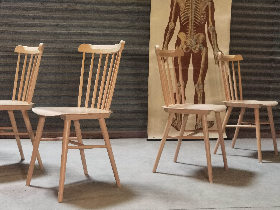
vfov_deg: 33.6
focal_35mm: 43
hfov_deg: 43.9
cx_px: 140
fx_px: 348
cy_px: 105
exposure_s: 1/50
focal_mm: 6.71
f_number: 1.9
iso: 200
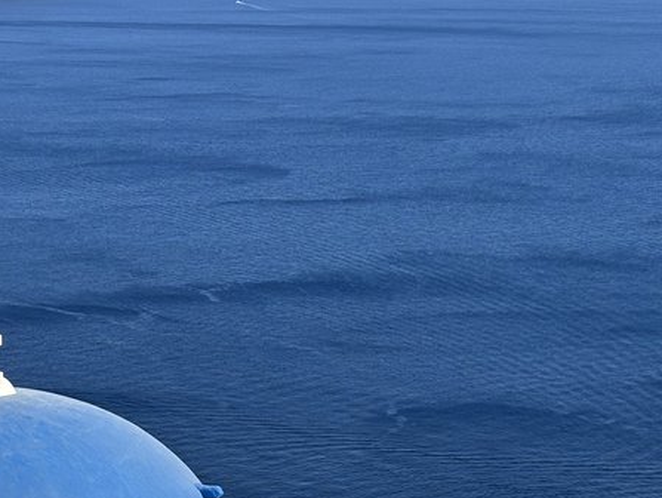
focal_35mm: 119
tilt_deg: -13.3
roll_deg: -1.4
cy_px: 473
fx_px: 2278
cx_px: 307
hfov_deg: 16.5
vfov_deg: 12.4
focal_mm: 5.96
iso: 40
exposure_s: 1/3788
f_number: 1.6
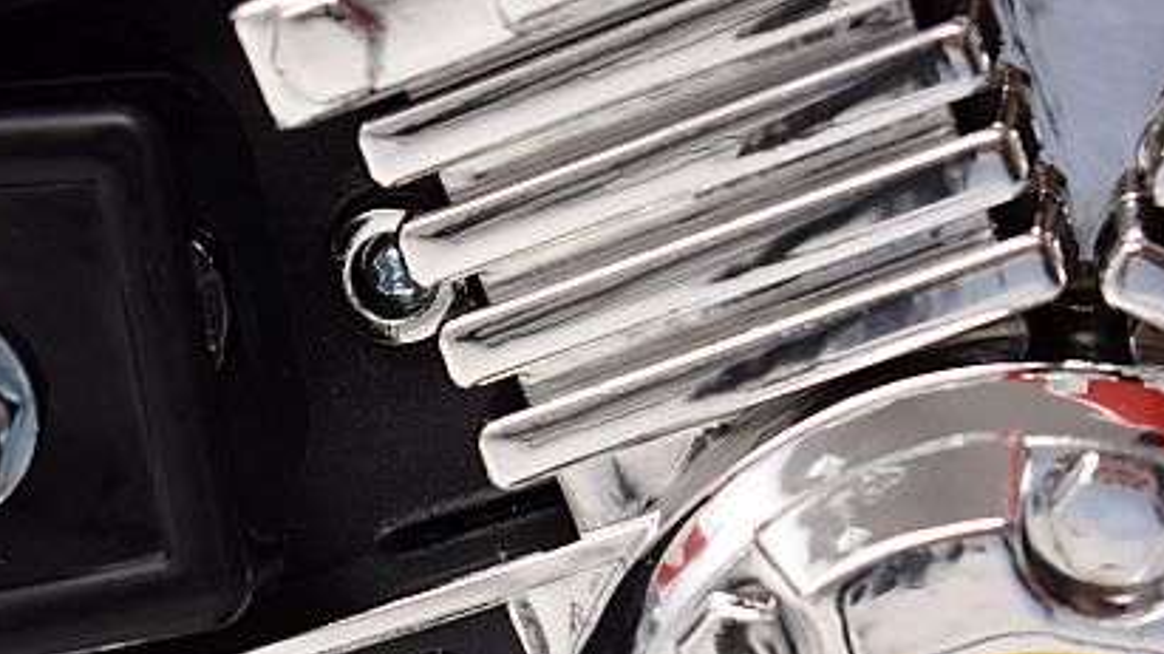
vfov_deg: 7.2
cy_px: 684
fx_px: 5185
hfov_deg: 12.8
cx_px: 419
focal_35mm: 168
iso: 400
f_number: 5.6
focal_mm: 55
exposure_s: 1/200
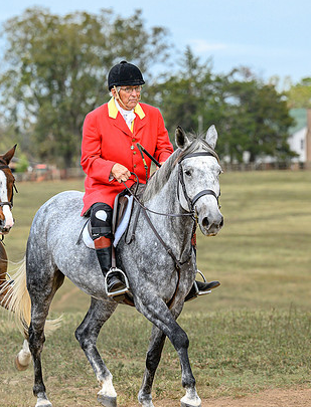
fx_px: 2868
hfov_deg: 6.2
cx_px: 144
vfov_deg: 8.1
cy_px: 251
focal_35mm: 242
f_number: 3.5
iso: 400
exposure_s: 1/1000
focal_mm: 115
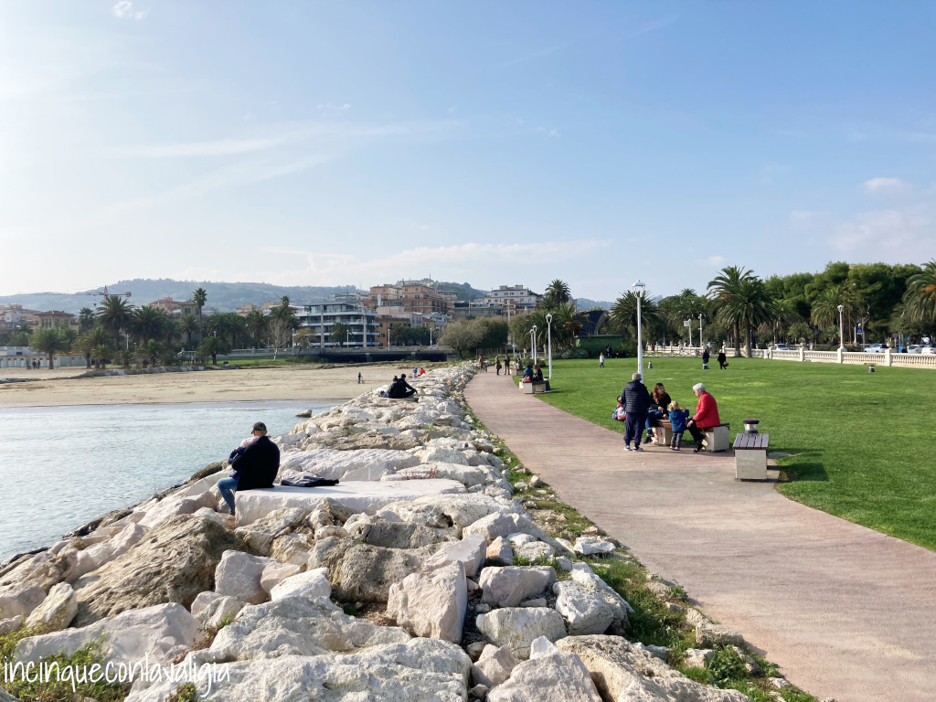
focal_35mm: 28
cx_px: 468
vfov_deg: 49.7
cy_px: 351
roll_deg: -0.1
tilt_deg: +1.4
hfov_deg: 63.4
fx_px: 757
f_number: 1.8
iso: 20
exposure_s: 1/3745
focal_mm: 3.99
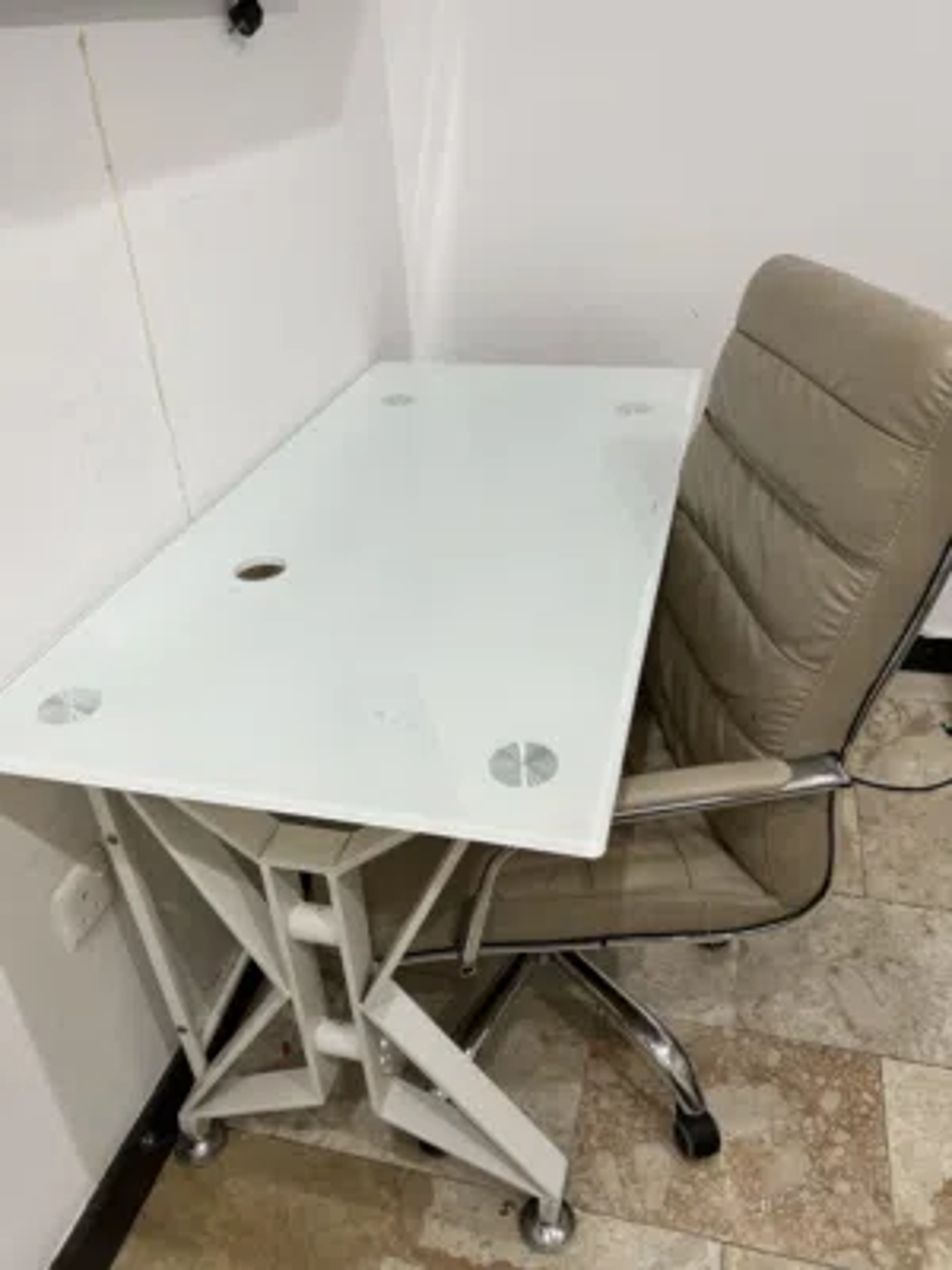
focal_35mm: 26
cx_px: 476
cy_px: 635
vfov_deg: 67.3
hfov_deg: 53.1
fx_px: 953
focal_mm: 5.7
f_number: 1.5
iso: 80
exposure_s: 1/100
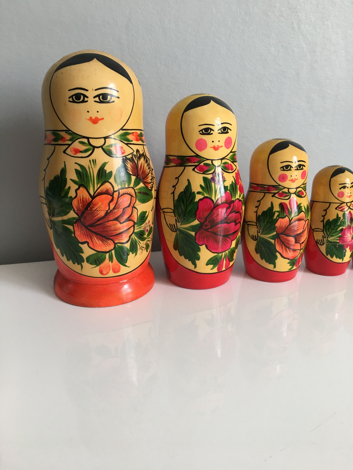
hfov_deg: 48.2
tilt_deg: -18.5
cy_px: 235
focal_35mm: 29
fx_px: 394
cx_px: 176
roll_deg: +0.7
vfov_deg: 61.7
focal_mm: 4.15
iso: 32
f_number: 2.2
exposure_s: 1/33
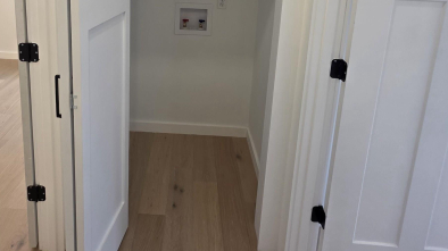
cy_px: 0
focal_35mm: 24
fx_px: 285
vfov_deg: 41.4
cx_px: 182
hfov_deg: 75.6
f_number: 1.9
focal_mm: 2.2
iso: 125
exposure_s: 1/120
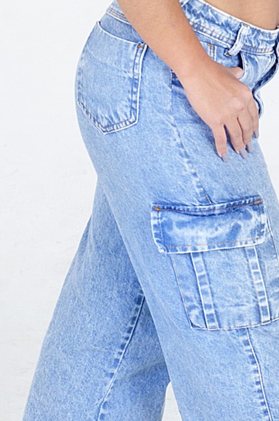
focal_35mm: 213
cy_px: 89
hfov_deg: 6.4
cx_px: 220
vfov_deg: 9.7
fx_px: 2487
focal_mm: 50
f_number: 7.1
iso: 200
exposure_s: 1/125
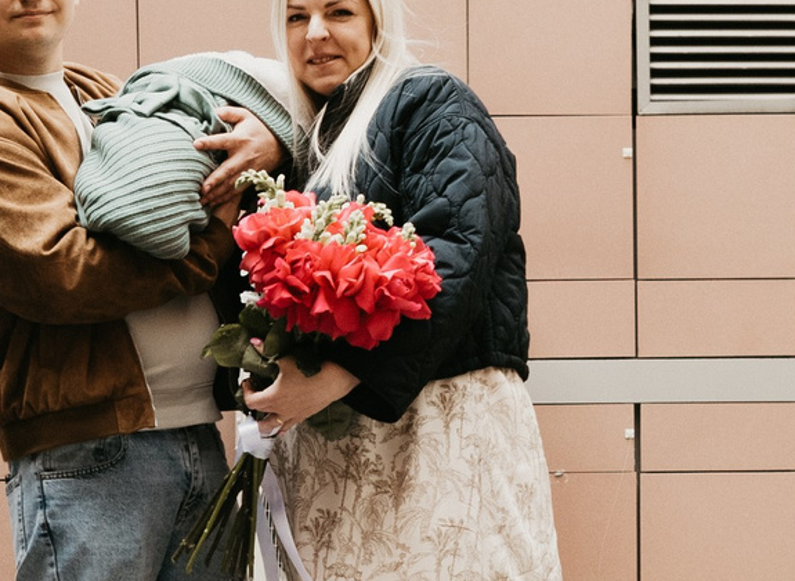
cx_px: -65
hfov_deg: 16.5
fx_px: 2662
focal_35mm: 117
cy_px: 676
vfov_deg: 12.2
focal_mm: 24
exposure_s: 1/320
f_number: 4
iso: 400
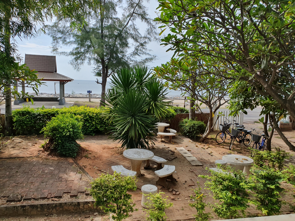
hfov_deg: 67.3
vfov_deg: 53.1
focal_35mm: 26
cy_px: 110
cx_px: 148
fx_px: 222
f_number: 2.4
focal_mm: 4.32
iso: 50
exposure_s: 1/1208
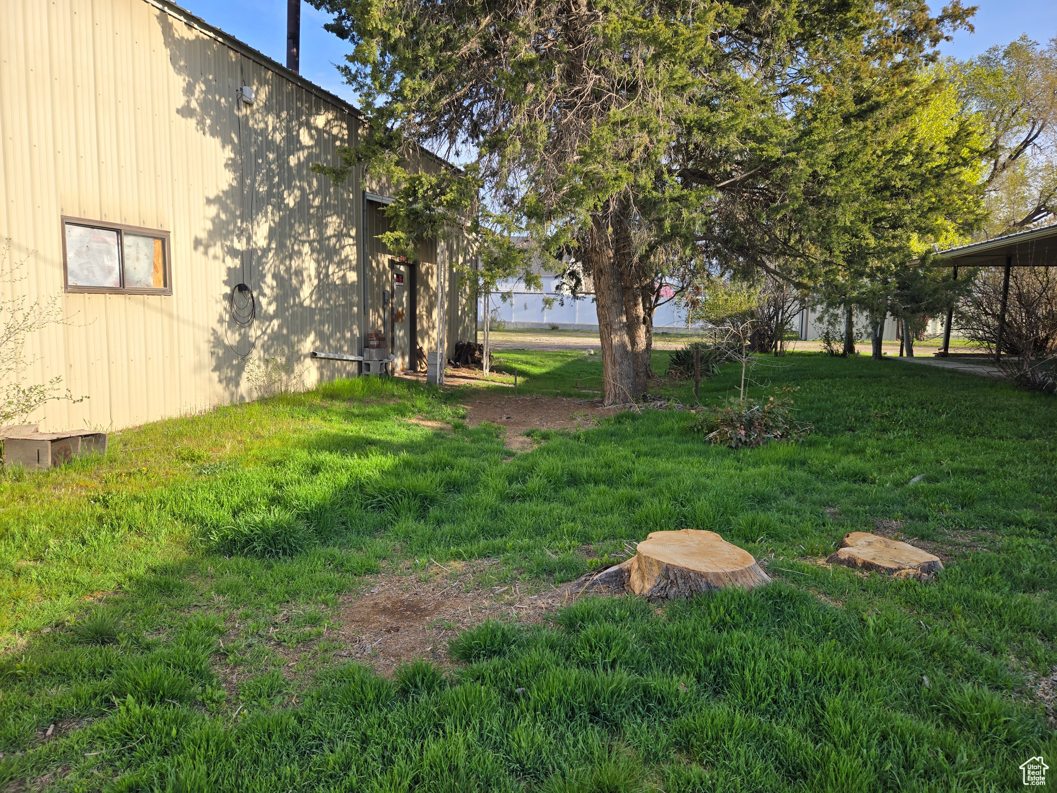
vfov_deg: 58.9
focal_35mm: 23
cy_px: 396
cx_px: 528
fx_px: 702
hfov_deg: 73.9
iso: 25
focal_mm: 5.4
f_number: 1.8
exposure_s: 1/952
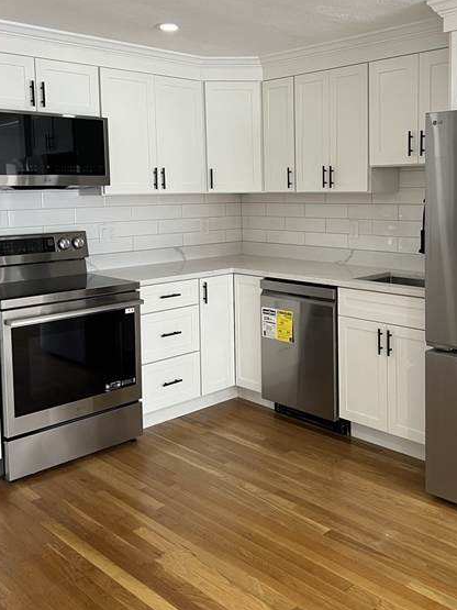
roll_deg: +0.2
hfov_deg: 39.2
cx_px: 305
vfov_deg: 50.8
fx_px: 634
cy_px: 225
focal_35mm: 36
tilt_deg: -3.3
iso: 160
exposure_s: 1/60
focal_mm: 5.7
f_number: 1.5
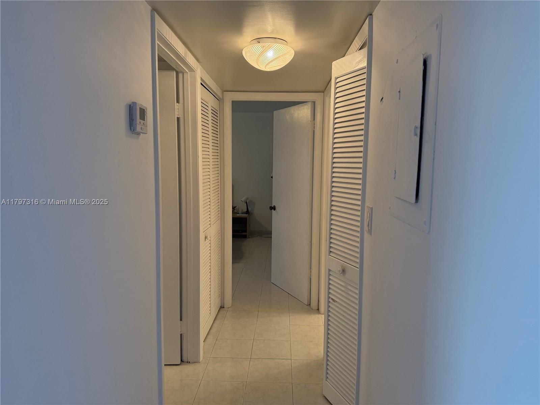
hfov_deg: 71.6
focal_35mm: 24
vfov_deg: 56.8
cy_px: 202
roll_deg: -1.2
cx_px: 270
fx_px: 374
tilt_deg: -5.3
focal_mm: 6.76
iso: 250
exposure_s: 1/120
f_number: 1.78
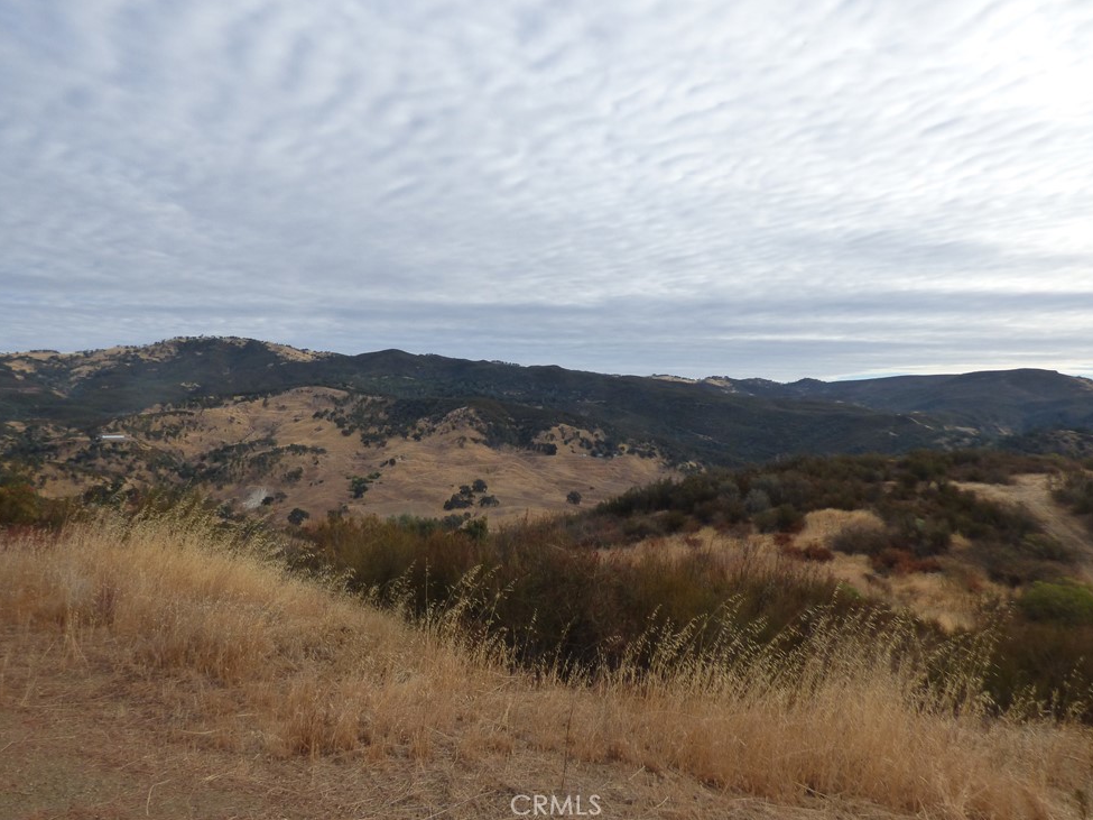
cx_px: 532
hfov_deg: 79.0
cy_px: 390
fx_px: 663
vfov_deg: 63.4
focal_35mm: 21
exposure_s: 1/1600
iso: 160
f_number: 2.8
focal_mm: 3.58
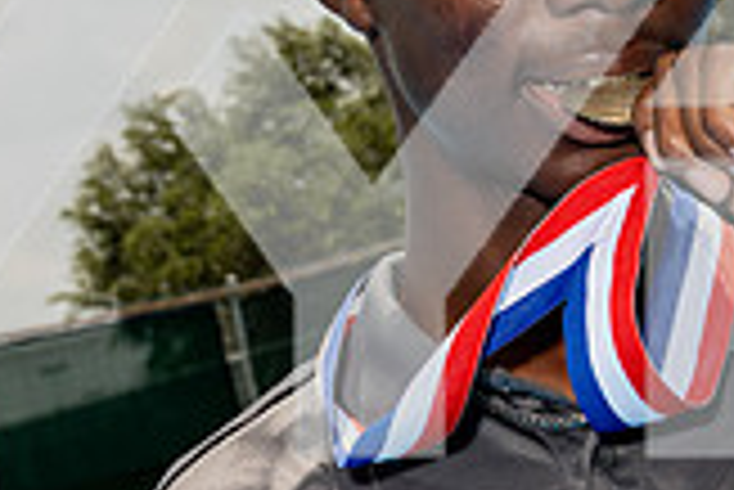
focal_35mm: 171
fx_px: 3490
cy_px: 223
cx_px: 558
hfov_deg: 12.0
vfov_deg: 8.0
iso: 100
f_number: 11
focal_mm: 48
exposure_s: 1/200
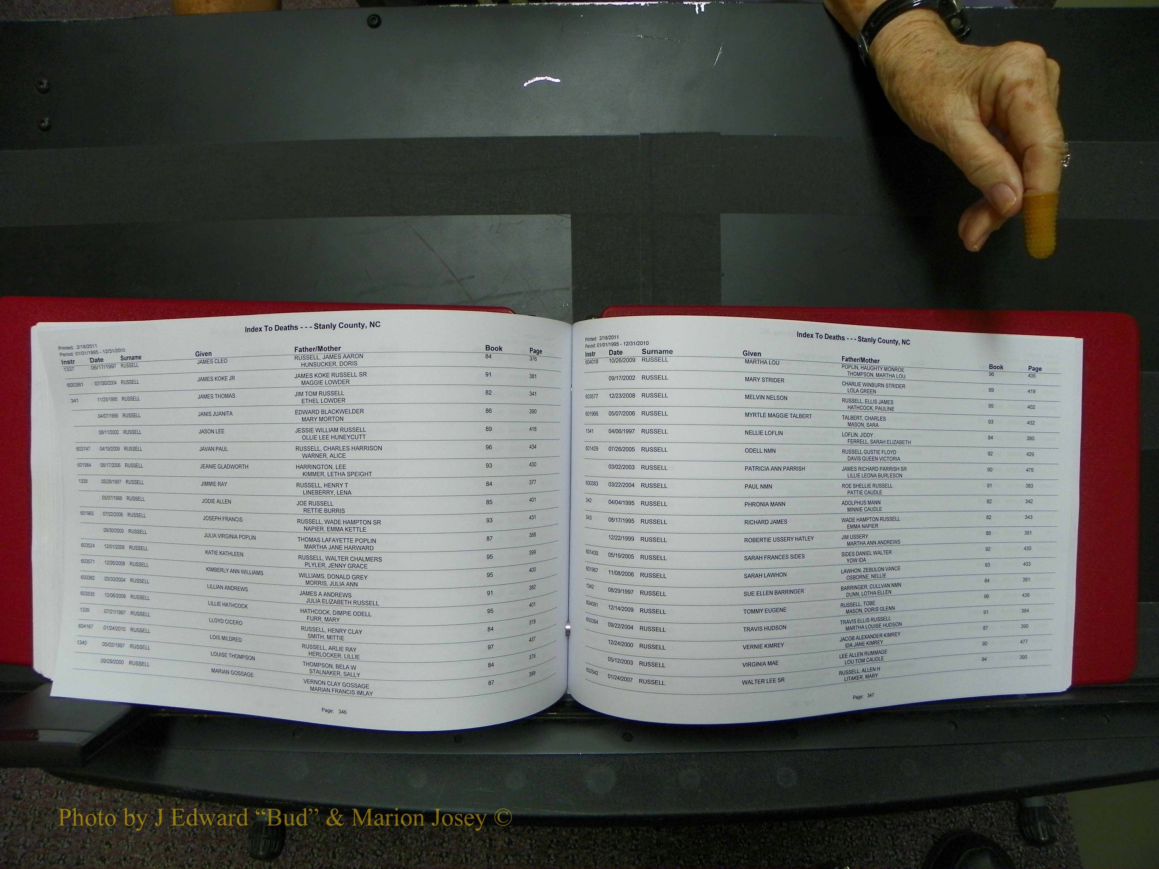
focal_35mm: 26
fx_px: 871
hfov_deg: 67.3
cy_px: 434
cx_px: 580
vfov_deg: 53.1
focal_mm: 4.6
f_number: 2.8
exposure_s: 1/30
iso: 100
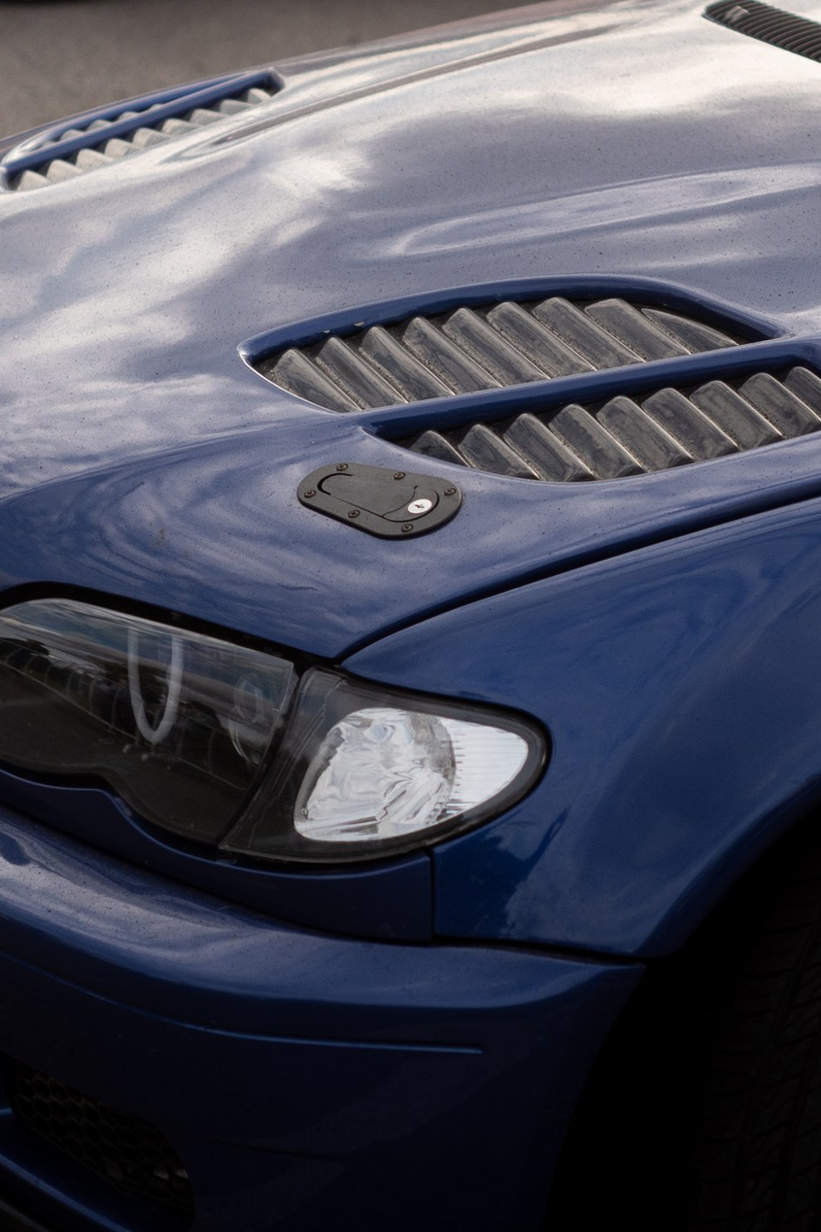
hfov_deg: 12.9
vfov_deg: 19.3
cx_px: 410
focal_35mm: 106
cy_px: 576
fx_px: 3627
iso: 100
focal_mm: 35
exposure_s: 1/1600
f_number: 2.2
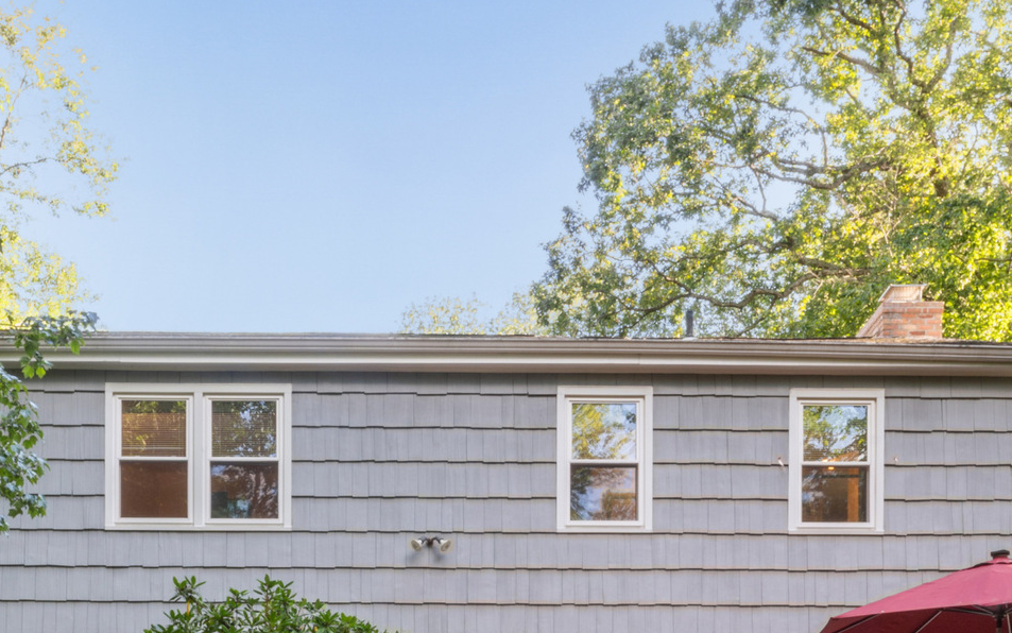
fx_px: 1269
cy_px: 933
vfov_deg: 23.0
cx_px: 385
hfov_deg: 43.2
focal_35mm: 46
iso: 100
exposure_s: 1.6
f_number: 22
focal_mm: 14
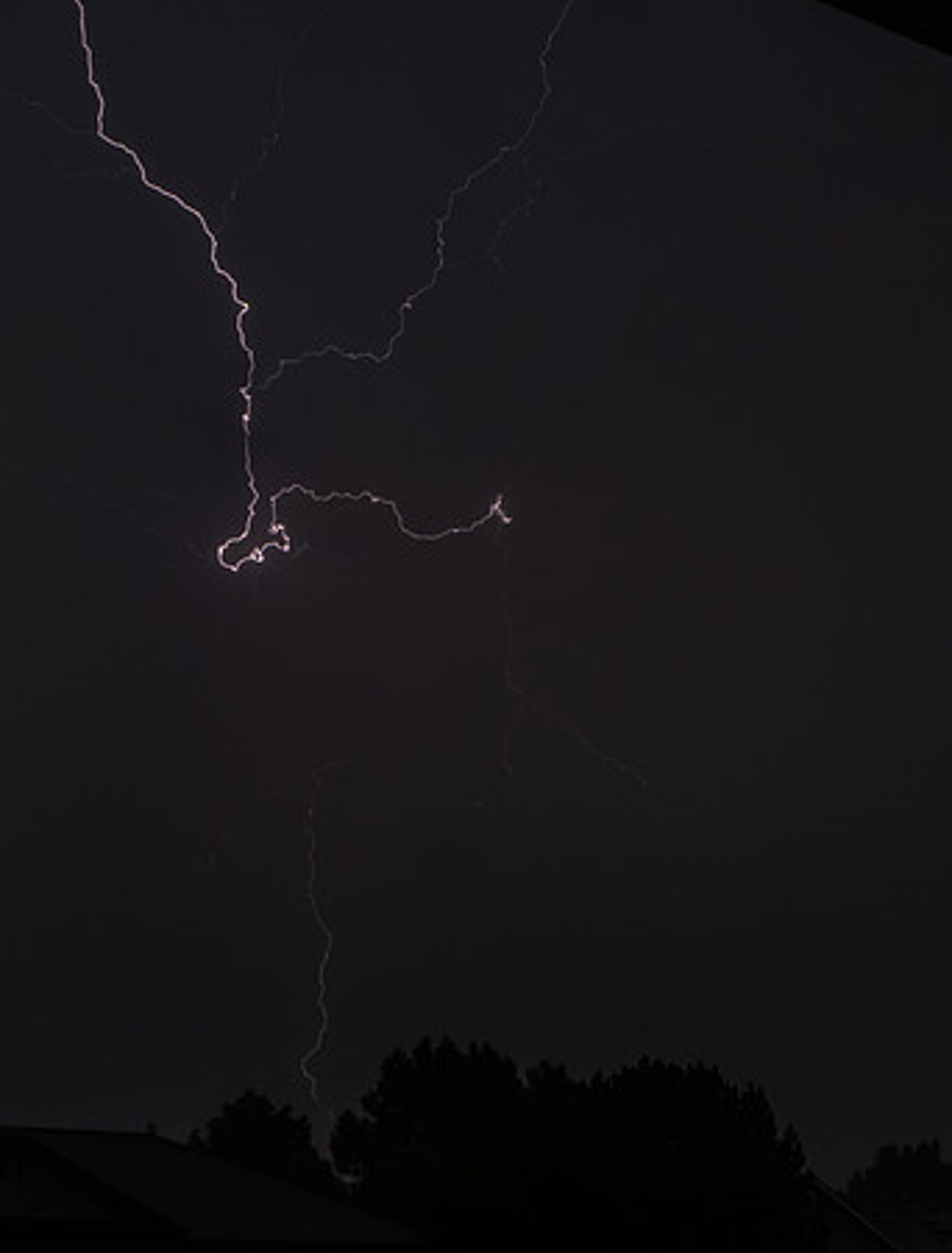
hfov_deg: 28.6
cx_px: 348
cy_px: 1007
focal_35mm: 51
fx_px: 1861
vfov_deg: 35.9
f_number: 14
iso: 200
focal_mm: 12
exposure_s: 1
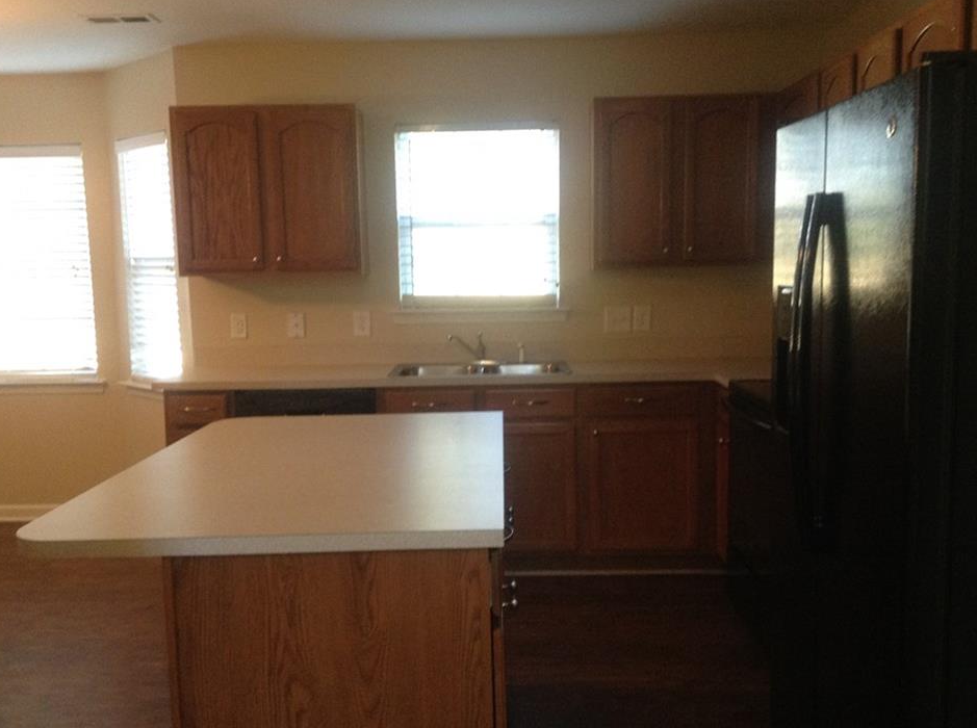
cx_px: 486
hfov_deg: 51.5
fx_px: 1014
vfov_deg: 39.5
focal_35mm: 36
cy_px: 376
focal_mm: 3.3
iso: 160
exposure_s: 1/24
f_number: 2.4
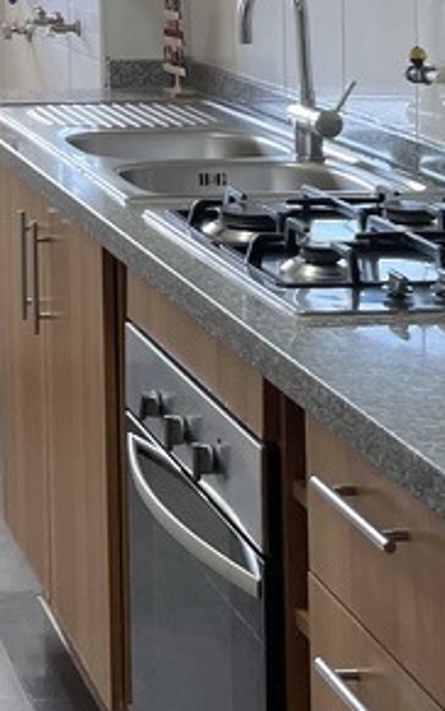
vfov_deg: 20.1
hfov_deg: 12.7
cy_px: -144
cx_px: -254
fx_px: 1881
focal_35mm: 97
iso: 125
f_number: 1.6
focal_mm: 4.2
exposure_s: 1/109
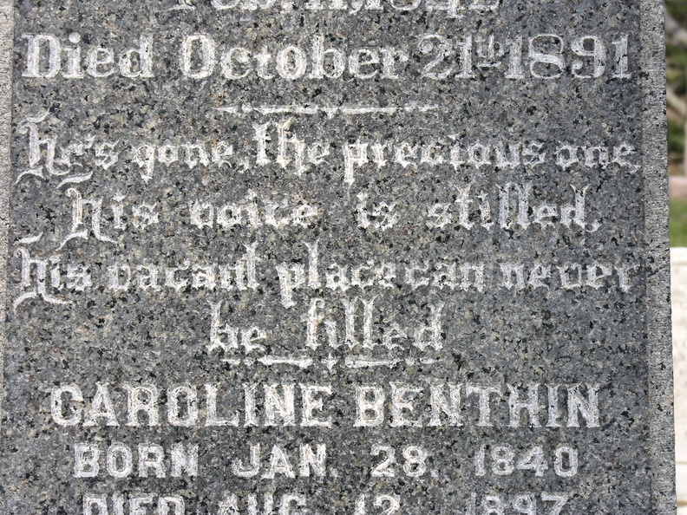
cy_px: 258
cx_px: 344
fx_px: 2282
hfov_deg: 17.1
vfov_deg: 12.9
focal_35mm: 115
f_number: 5.2
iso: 50
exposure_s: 1/130
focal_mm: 29.3
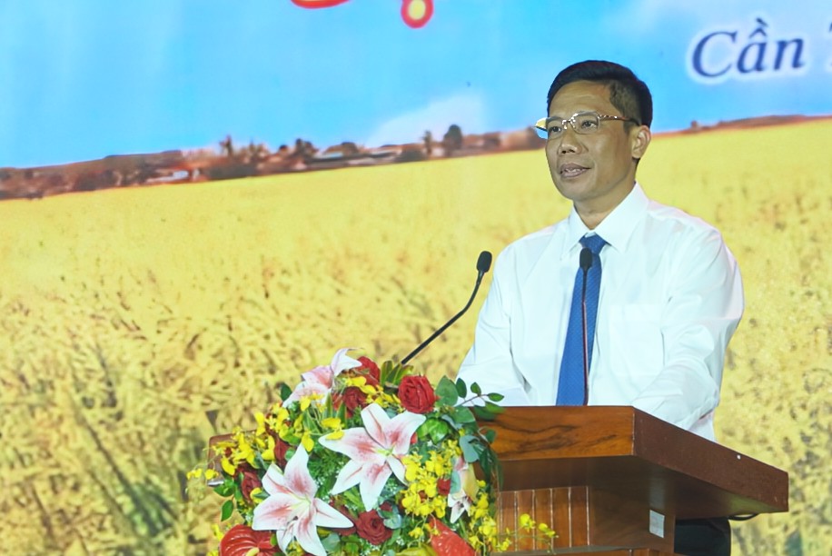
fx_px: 2948
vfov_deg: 10.8
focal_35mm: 128
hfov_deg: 16.1
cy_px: 278
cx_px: 416
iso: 125
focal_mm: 85
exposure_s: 1/160
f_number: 4
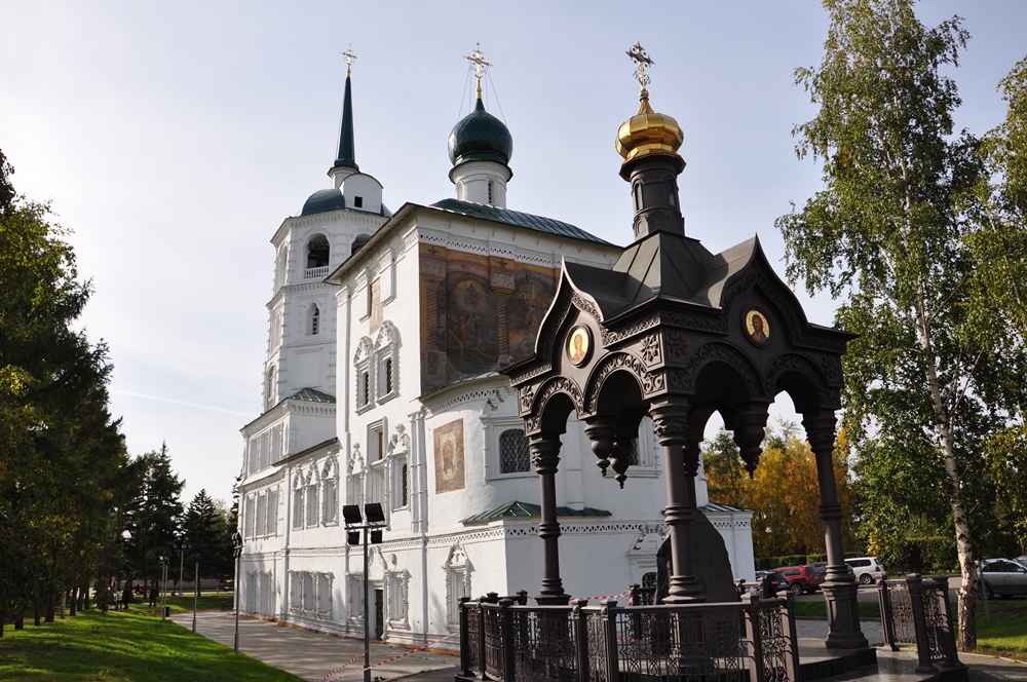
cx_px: 514
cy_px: 341
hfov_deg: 67.4
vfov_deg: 47.8
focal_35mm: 27
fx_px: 769
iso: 200
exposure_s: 1/320
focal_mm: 18
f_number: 10
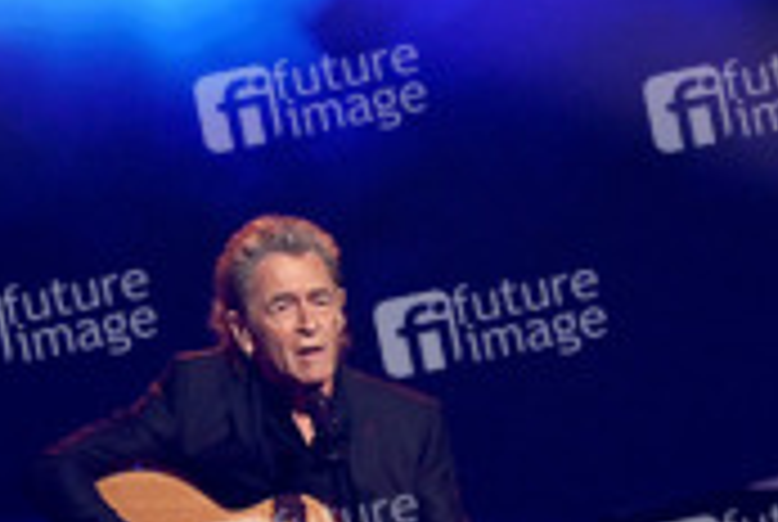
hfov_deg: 4.0
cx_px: 818
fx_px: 11235
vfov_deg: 2.7
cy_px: 662
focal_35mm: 519
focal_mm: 200
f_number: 2.8
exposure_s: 1/400
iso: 1600
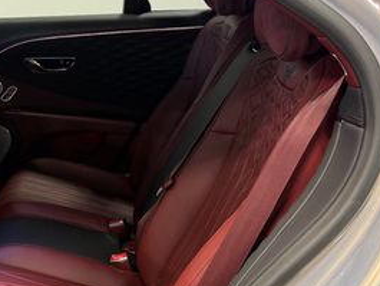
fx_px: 637
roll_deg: +1.3
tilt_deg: -21.6
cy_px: 234
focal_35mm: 58
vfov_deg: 24.8
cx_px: 77
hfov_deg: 32.3
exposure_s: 1/60
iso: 160
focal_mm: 6.76
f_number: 1.78
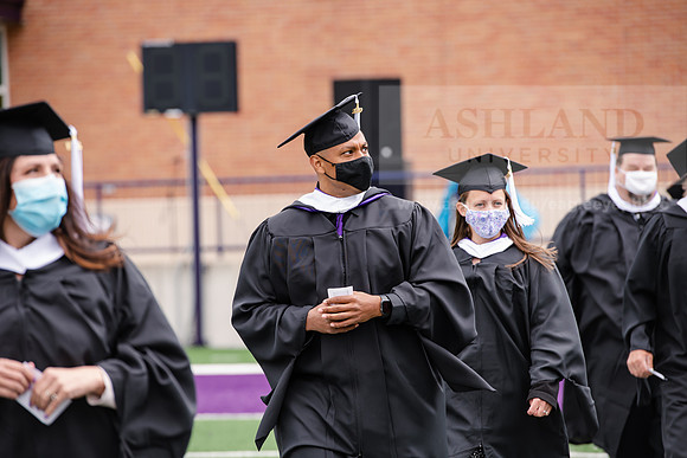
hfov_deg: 10.5
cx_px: 344
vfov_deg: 7.0
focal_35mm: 195
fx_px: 3722
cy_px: 229
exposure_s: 1/500
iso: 400
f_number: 5
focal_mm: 195
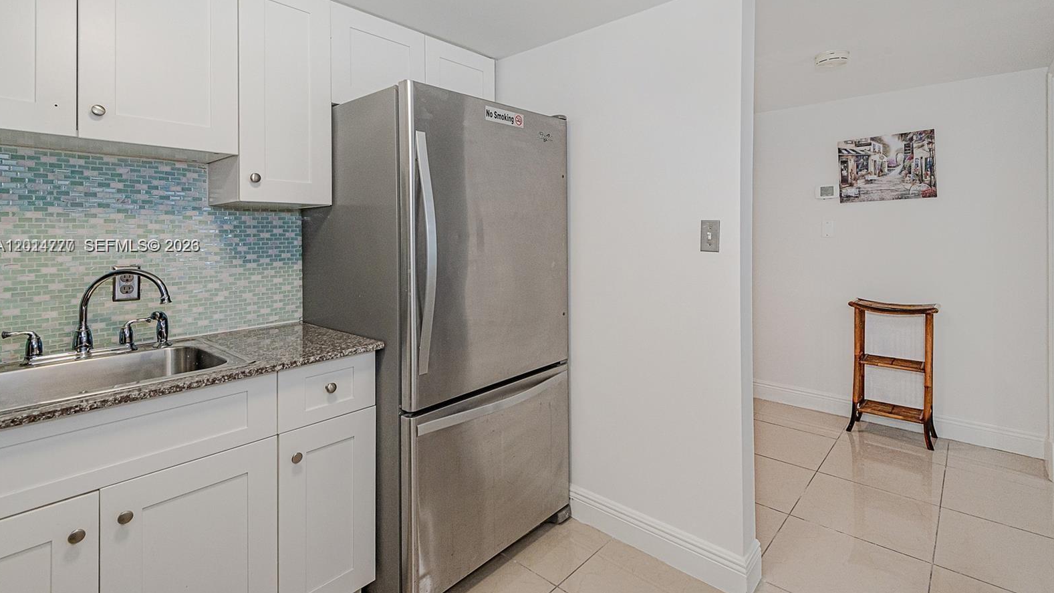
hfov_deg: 95.9
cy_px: 247
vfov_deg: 63.5
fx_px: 475
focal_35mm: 17
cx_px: 526
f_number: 8
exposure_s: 1/50
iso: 1600
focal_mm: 16
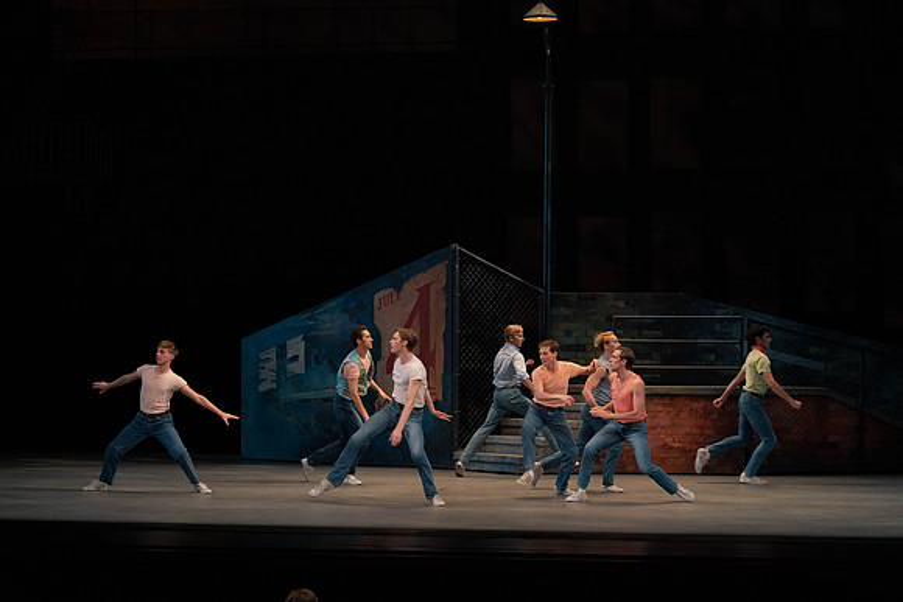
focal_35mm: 100
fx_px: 2509
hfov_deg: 20.4
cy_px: 301
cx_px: 452
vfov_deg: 13.7
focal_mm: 100
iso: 3200
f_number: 4.5
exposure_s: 1/400
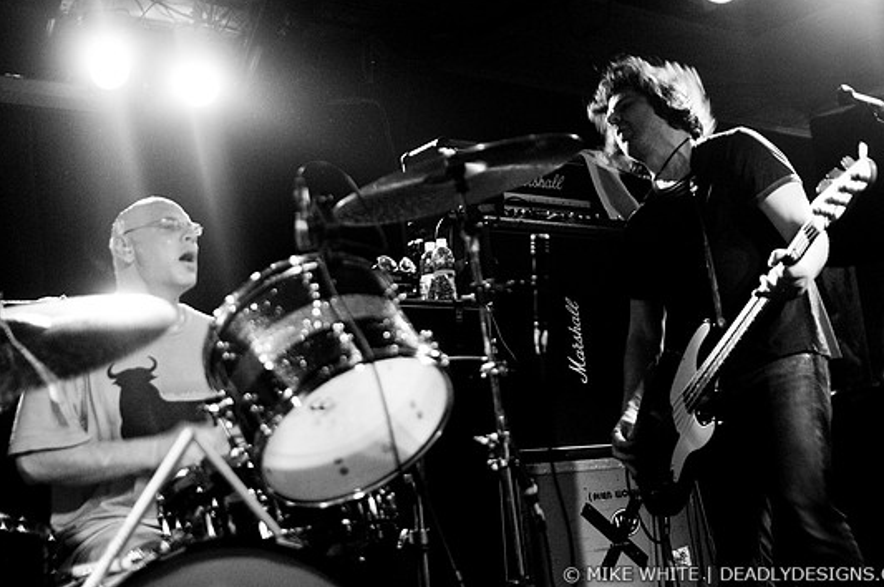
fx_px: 1202
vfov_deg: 27.4
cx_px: 449
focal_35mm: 49
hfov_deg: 40.4
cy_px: 269
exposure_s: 1/50
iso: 1000
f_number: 1.4
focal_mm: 30
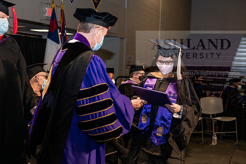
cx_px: 123
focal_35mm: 58
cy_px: 82
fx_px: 396
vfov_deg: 23.4
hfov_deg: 34.5
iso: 1600
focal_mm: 58
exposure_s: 1/200
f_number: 6.3
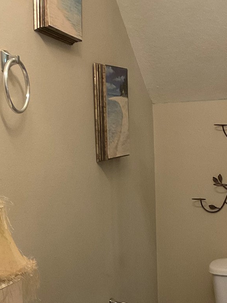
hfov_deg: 19.1
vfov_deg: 25.2
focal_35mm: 77
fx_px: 673
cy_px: 200
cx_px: 91
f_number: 1.8
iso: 200
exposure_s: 1/60
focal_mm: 3
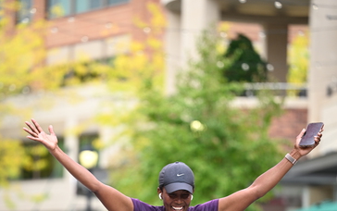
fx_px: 2123
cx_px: 168
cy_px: 212
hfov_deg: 9.1
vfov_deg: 5.7
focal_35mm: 231
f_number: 2.8
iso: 640
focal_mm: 150
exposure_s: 1/1600
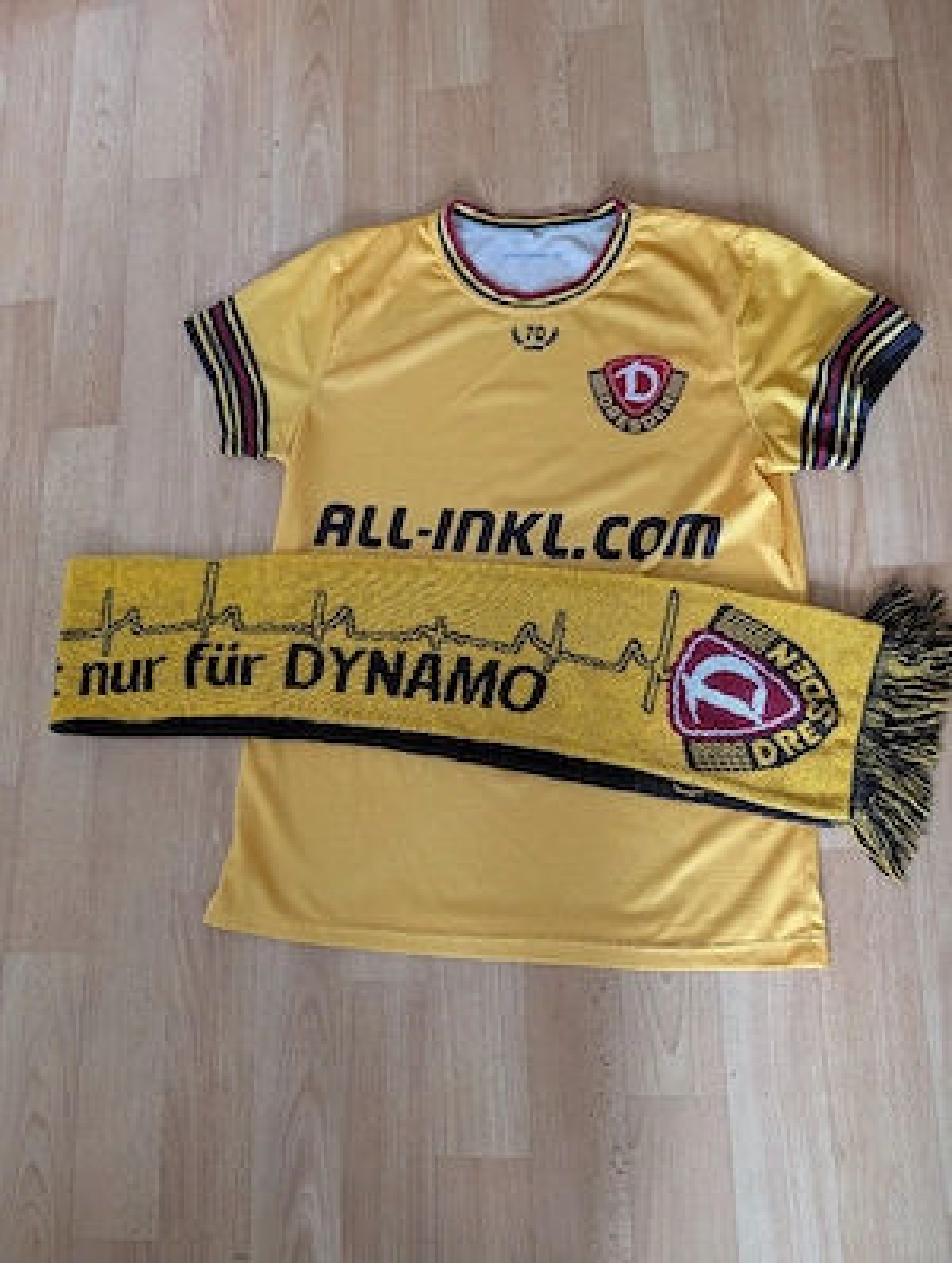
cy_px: 632
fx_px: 877
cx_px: 476
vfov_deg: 71.5
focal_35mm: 24
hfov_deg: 57.0
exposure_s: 1/196
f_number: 1.68
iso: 565
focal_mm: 6.9
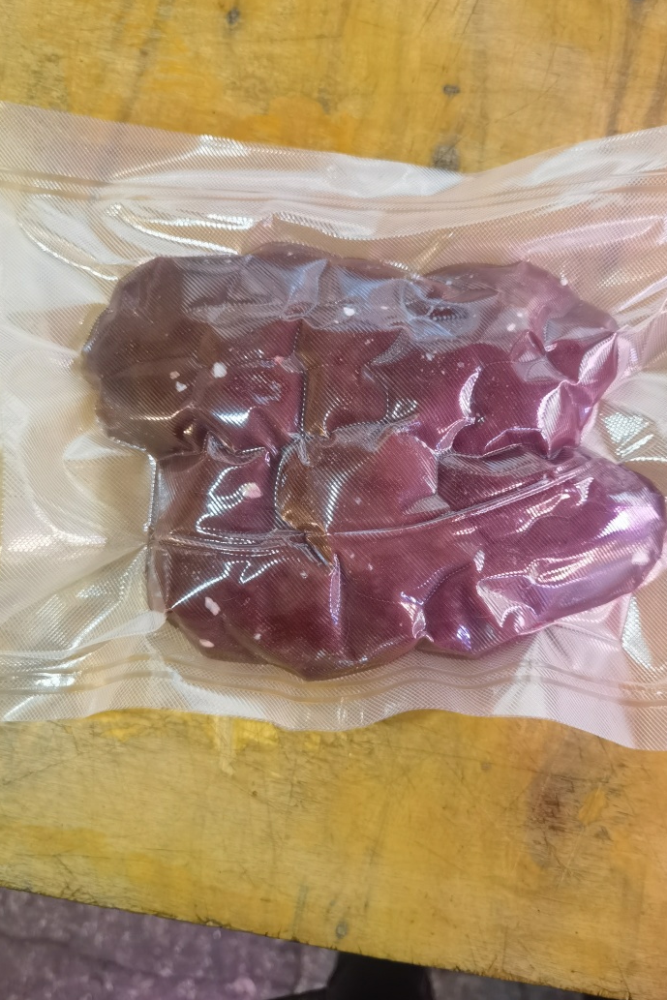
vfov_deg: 63.6
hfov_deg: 45.0
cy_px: 495
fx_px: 806
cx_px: 347
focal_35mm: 29
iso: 800
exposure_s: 1/100
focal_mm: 6.67
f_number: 1.9
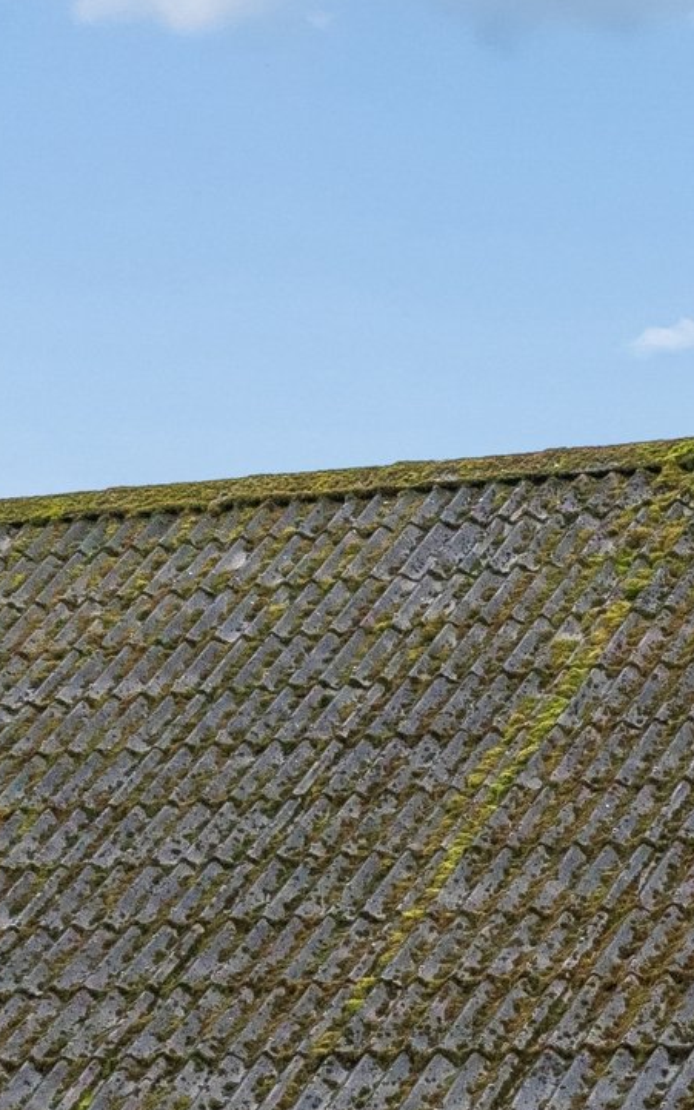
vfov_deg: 16.4
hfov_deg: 10.3
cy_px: 1133
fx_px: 3752
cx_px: 934
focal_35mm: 124
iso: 500
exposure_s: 1/250
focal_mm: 19.5
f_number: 8
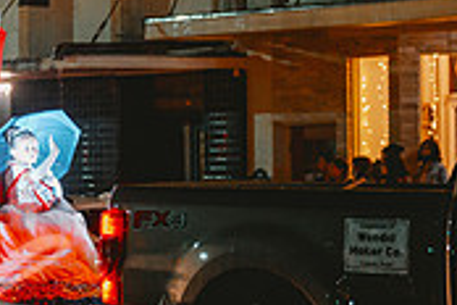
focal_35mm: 167
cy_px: 87
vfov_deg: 8.2
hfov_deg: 12.1
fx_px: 2120
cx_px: -81
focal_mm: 50
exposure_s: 1/400
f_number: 2
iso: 5000
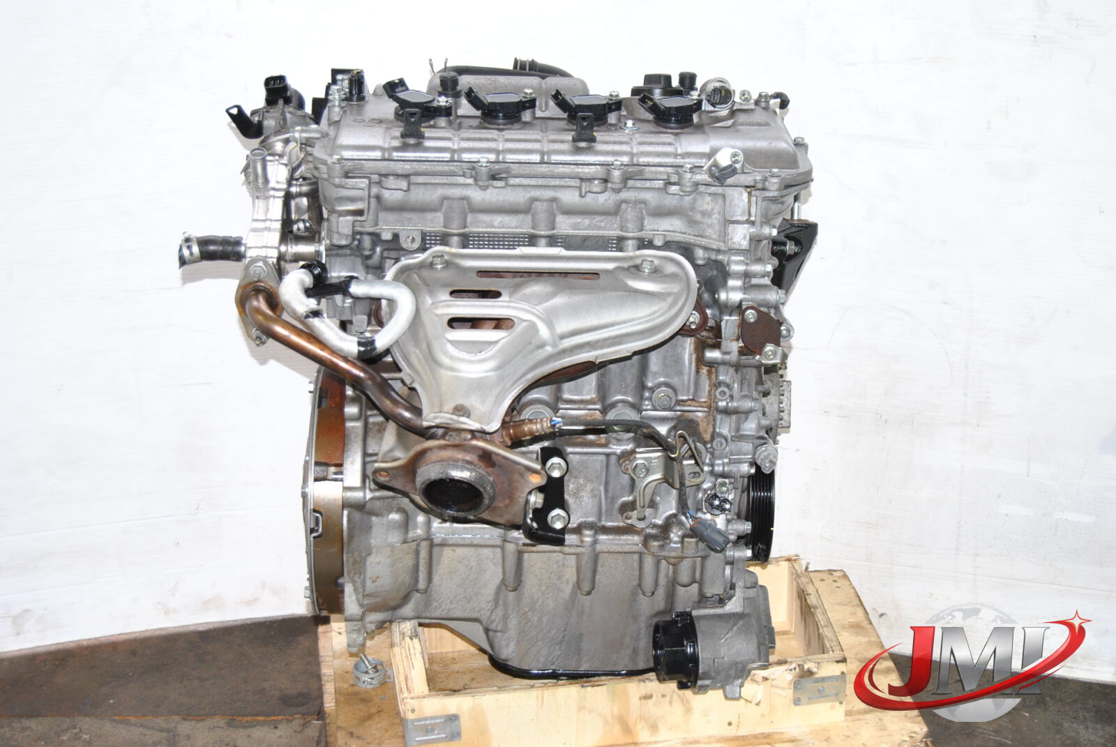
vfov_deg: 20.2
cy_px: 374
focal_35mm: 68
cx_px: 558
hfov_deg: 29.8
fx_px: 2095
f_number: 5.3
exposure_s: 1/60
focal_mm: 45
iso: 400
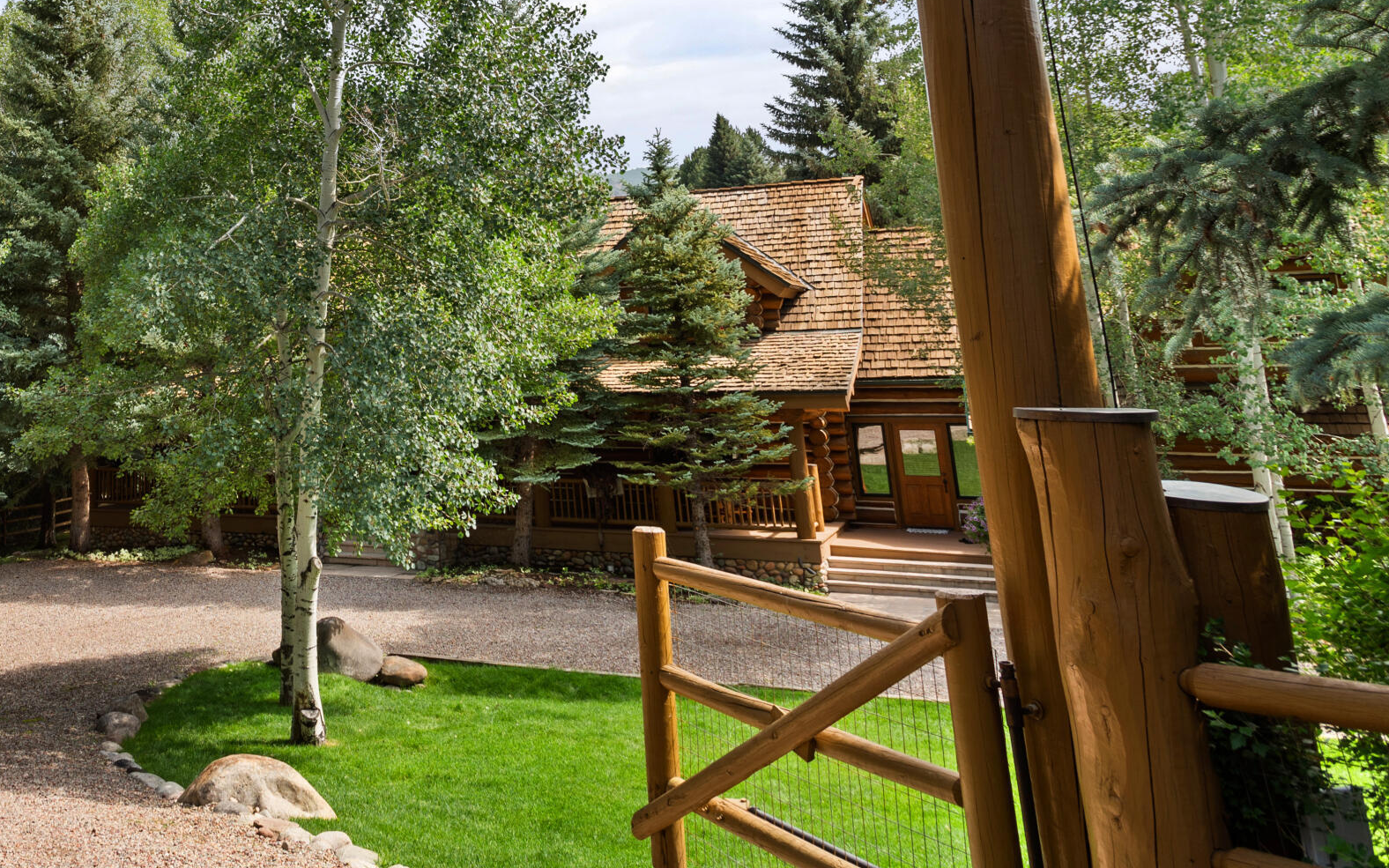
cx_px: 341
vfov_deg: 34.6
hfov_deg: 55.3
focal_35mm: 33
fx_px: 1249
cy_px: -12
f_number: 7.1
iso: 100
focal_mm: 17
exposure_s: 1/40
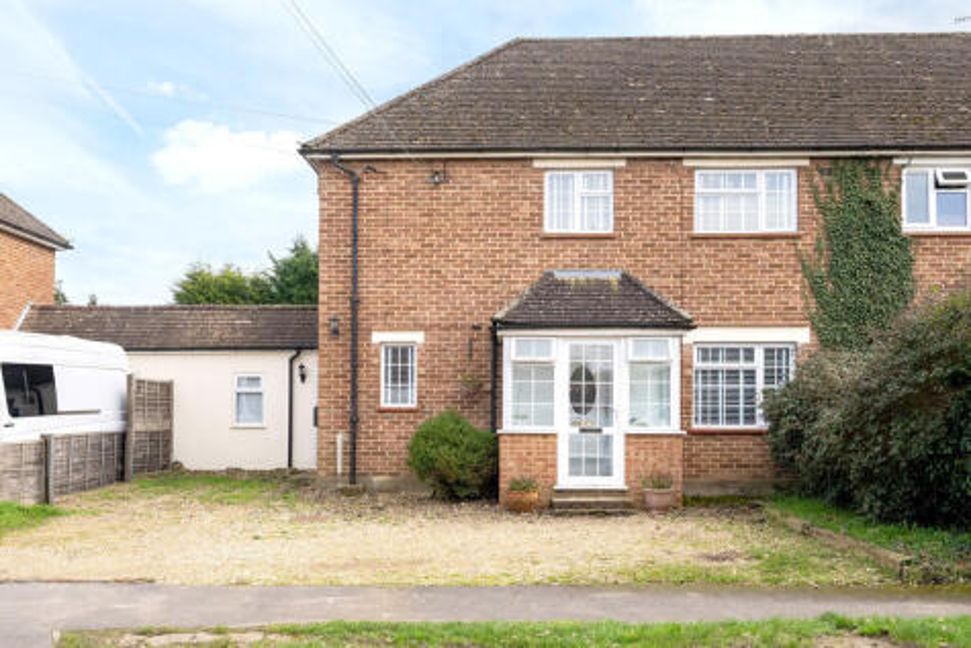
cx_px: 486
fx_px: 917
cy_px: 324
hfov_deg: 55.8
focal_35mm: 34
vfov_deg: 38.9
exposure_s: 1/2000
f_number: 7.1
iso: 2000
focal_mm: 34
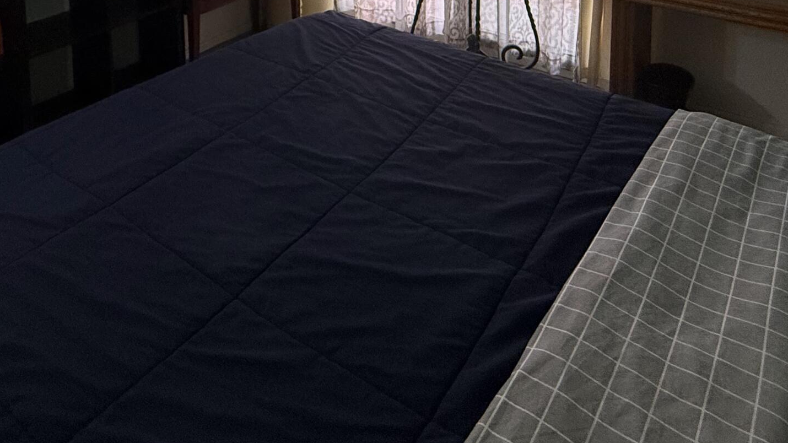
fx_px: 669
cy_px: -164
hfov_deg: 60.1
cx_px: 287
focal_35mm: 32
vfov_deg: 28.5
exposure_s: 1/120
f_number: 2.2
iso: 320
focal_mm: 2.22
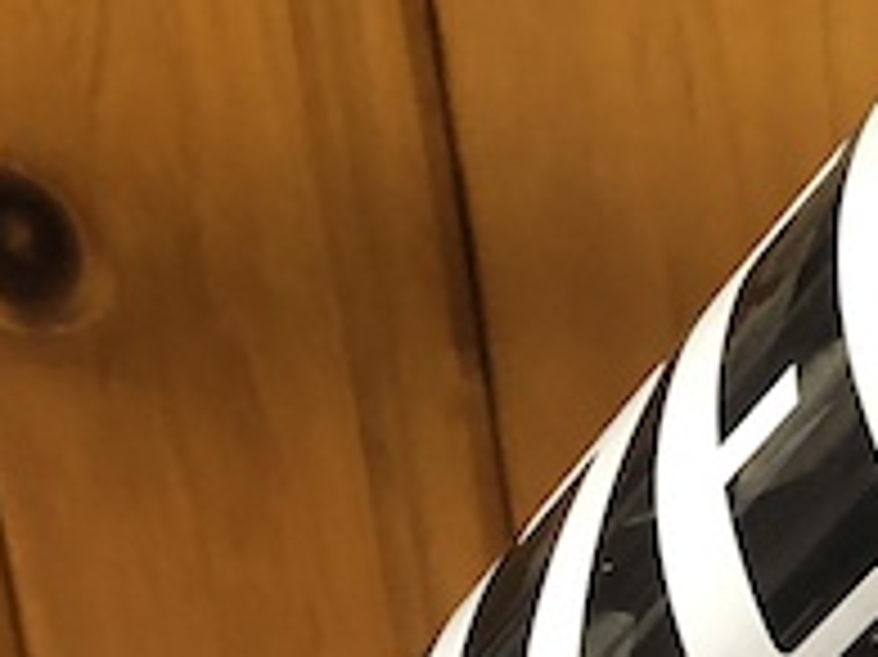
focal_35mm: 115
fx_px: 2915
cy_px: -198
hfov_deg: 17.1
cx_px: 567
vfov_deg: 12.5
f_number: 1.8
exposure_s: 1/11
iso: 100
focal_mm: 3.99
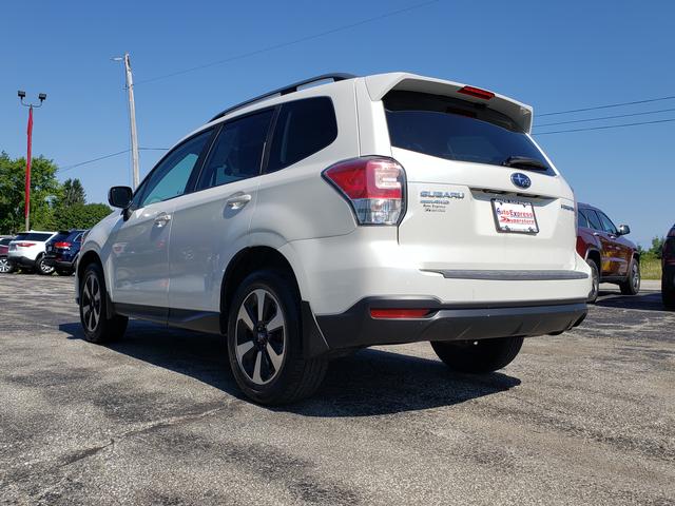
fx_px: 507
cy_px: 253
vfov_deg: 53.1
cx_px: 338
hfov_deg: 67.3
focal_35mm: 26
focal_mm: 4.3
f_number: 2.4
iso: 50
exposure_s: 1/1930
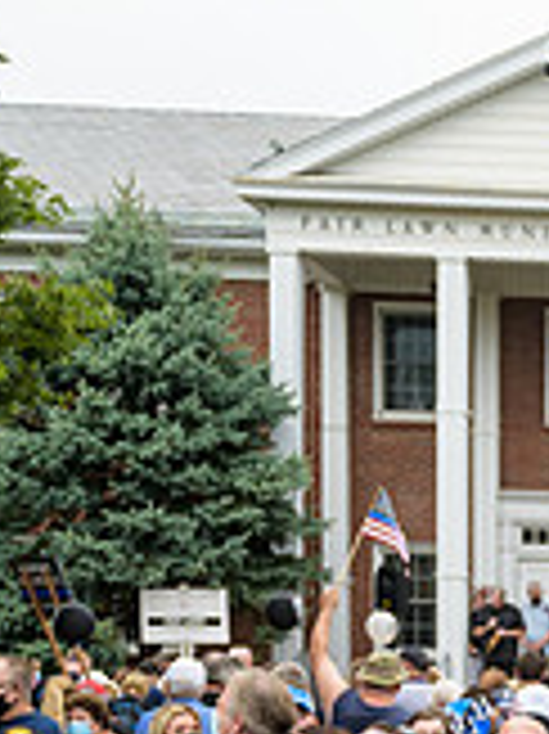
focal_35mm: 82
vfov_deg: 22.5
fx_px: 1736
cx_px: 1053
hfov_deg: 15.0
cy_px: 813
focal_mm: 24
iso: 200
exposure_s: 1/320
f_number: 3.2
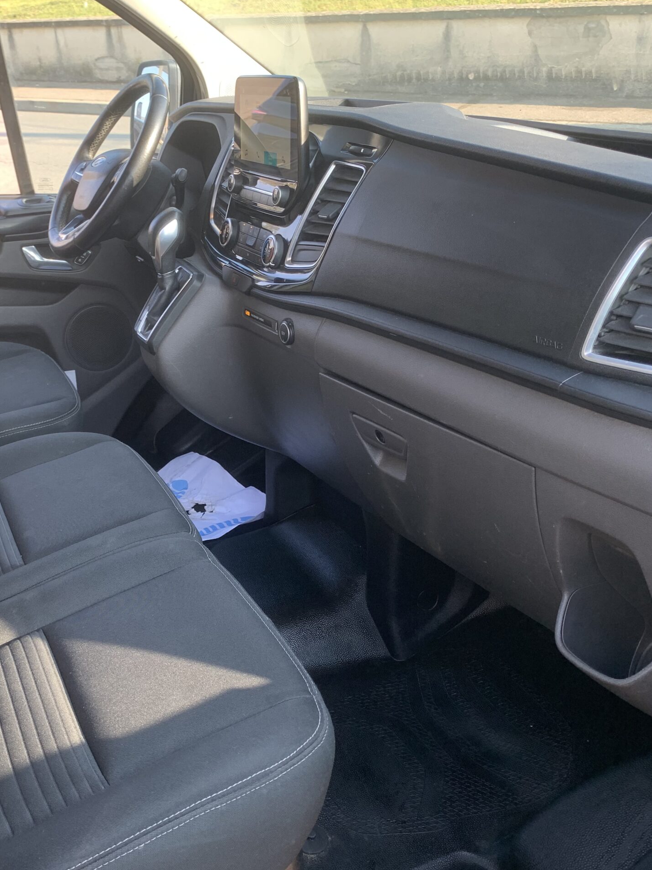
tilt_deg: -26.1
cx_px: 197
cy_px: 438
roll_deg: +6.3
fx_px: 879
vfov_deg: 52.6
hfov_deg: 40.0
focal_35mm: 35
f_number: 1.8
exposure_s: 1/121
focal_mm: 4.25
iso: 50
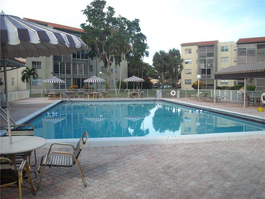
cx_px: 132
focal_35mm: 35
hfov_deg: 52.6
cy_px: 100
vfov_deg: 40.7
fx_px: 268
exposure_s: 1/135
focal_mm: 5.7
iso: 64
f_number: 5.6
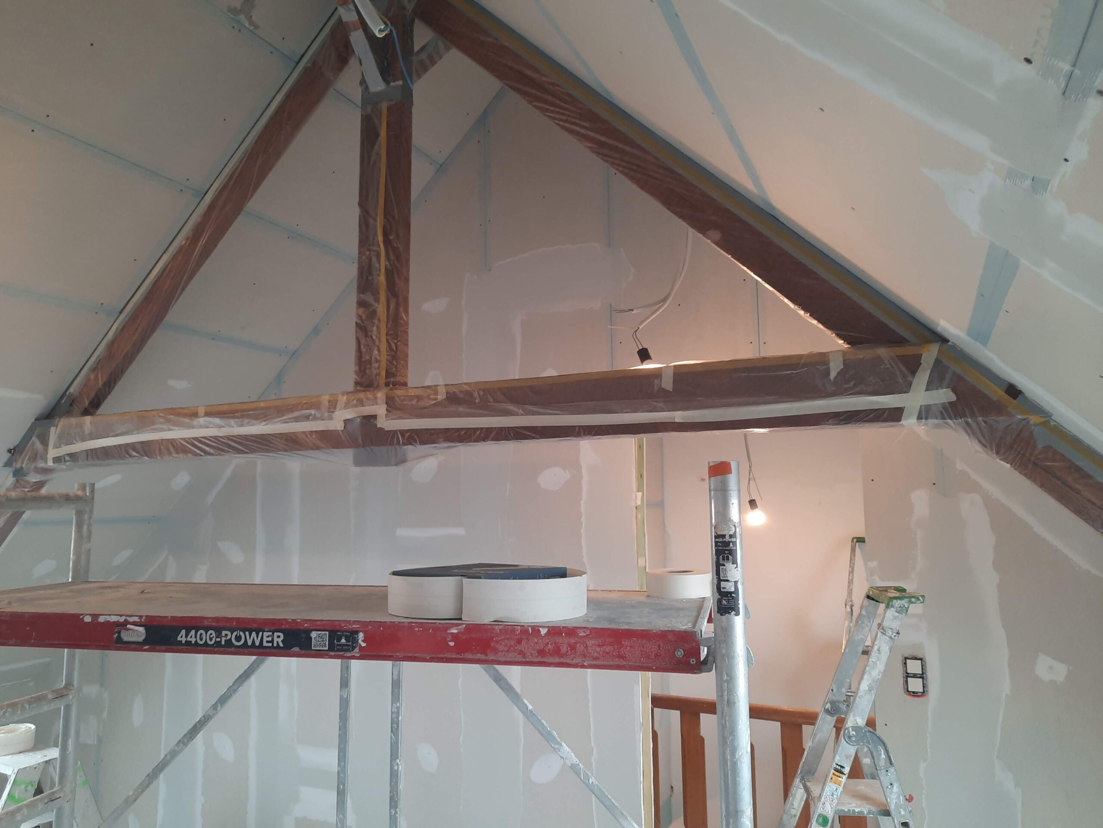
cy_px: 414
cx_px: 552
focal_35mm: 25
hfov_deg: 69.4
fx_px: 797
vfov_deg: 54.9
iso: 125
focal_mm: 4.6
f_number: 2
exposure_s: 1/50
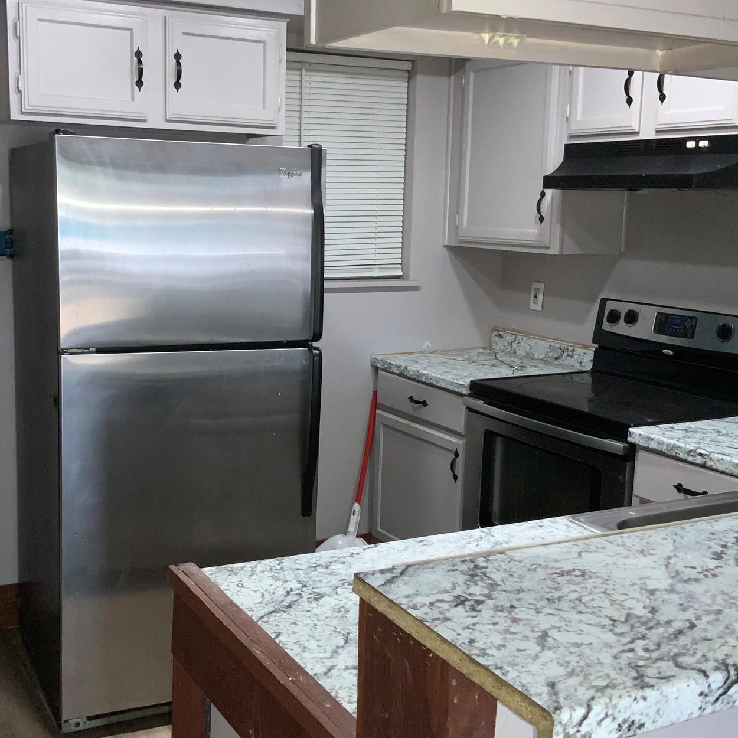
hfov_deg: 39.9
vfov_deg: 40.0
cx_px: 298
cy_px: 375
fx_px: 1013
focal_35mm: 42
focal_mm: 3
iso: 64
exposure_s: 1/60
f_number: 1.8
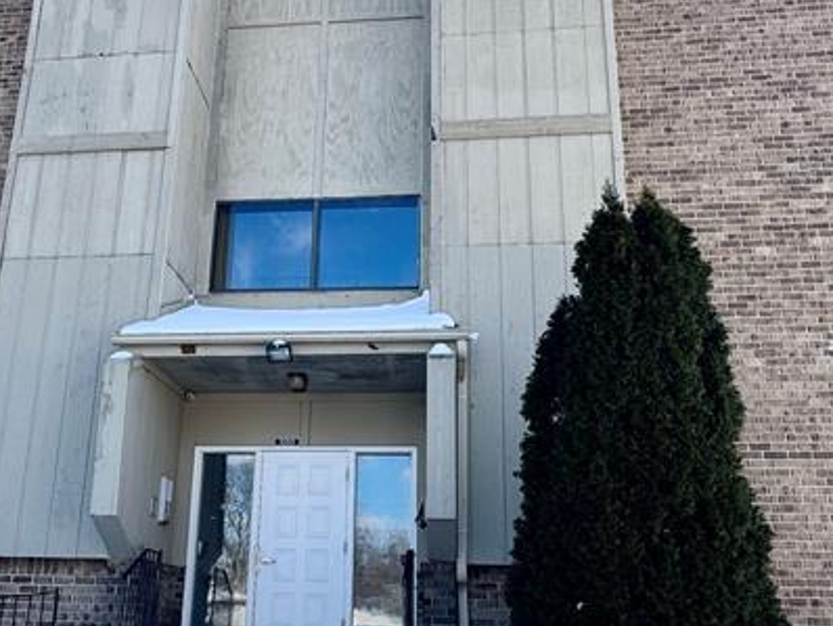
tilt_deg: +16.9
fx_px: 867
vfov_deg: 39.5
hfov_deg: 51.1
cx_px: 345
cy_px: 381
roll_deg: -1.4
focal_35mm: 36
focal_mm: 2.22
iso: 40
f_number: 2.2
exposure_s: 1/412
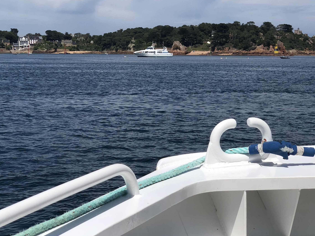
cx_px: 142
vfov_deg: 15.9
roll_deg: +0.4
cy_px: 43
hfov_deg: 21.3
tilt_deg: +0.6
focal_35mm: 92
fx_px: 837
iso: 16
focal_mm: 6
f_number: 2.4
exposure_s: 1/2857
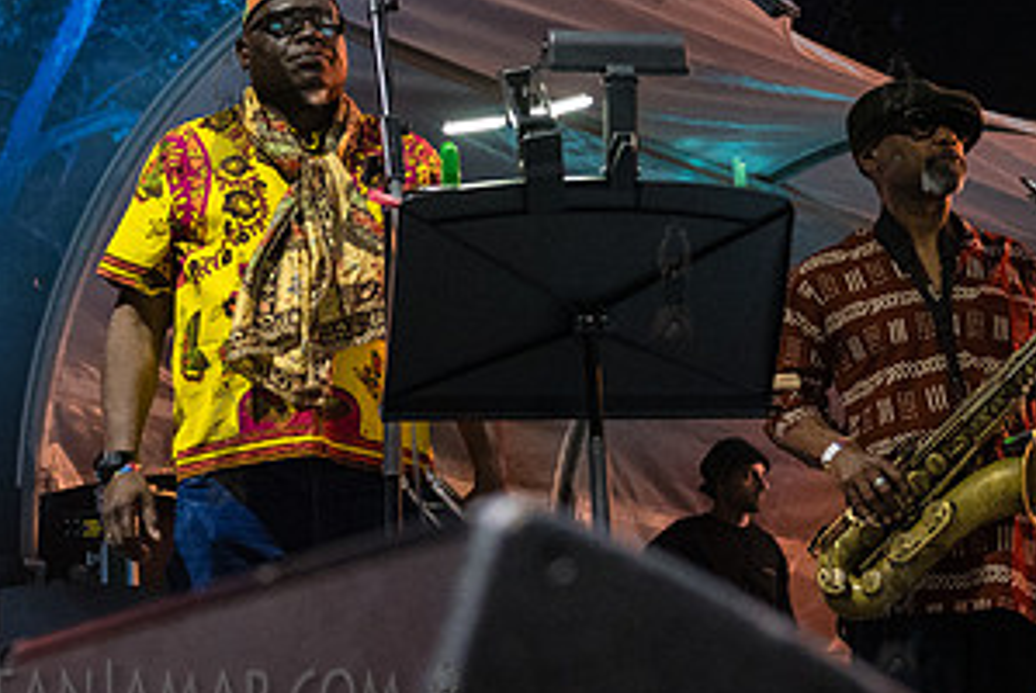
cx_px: 225
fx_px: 2679
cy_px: 109
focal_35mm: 93
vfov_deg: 14.6
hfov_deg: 21.6
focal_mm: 48
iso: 6400
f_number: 3.5
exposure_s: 1/320
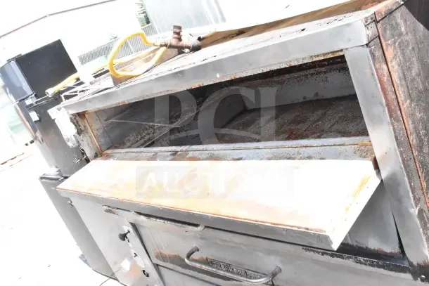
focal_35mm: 33
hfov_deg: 57.2
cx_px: 214
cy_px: 143
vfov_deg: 40.0
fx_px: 393
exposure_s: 1/800
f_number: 14
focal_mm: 22
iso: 6400
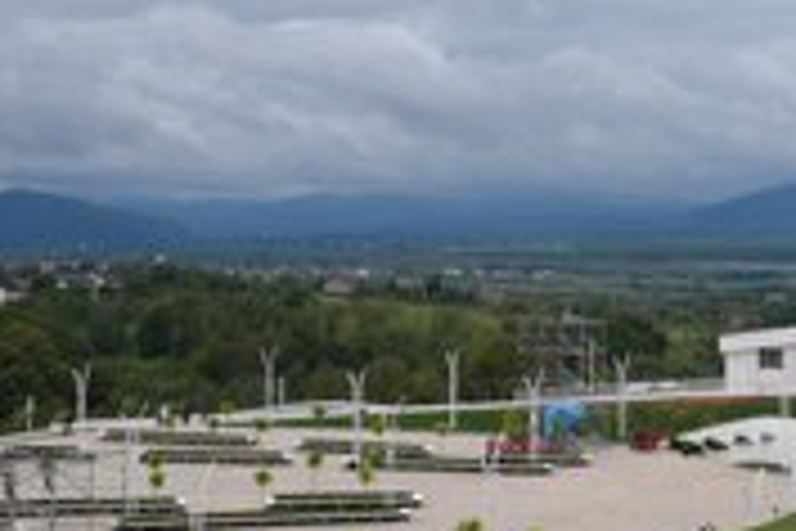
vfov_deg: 15.8
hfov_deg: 23.0
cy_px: 151
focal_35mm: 86
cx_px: 724
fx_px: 1901
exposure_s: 1/320
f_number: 6.3
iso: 100
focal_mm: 38
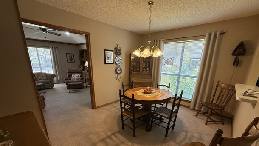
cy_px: 94
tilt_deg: -15.8
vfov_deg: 65.7
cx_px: 133
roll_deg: -0.4
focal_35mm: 16
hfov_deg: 99.4
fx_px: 110
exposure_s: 1/120
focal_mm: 2.22
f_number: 2.2
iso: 160
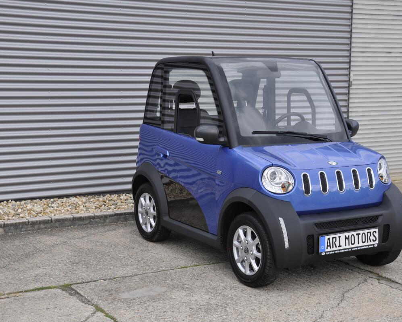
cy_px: 161
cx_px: 236
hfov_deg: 31.6
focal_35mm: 60
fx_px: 709
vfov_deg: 25.6
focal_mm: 35
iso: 200
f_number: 7.1
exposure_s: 1/200
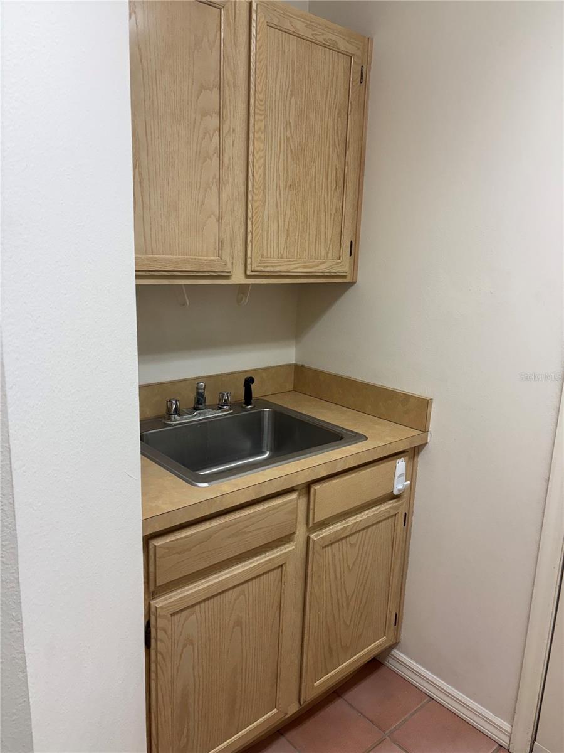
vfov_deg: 67.3
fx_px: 565
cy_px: 376
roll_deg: -2.4
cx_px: 282
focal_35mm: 26
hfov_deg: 53.1
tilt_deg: -11.0
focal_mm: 5.96
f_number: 1.6
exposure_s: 1/120
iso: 125
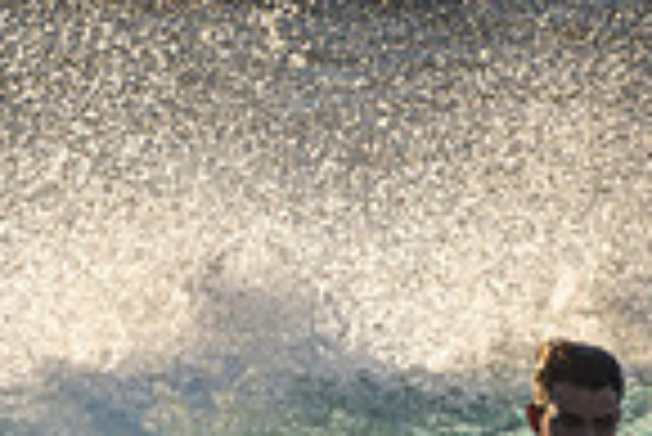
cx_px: 360
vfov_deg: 0.5
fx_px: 54514
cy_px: 726
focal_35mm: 3007
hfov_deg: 0.7
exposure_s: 1/640
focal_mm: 500
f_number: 5.6
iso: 180
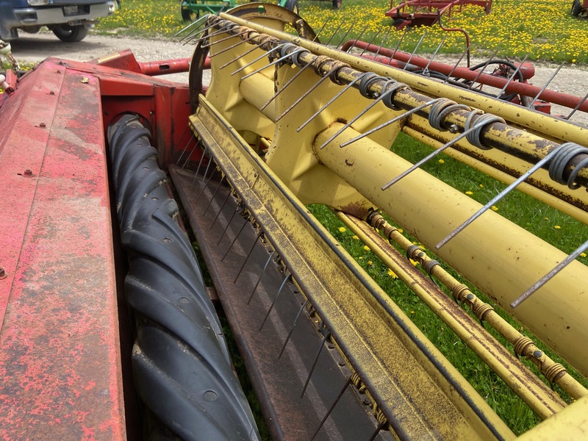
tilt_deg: -29.5
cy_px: 220
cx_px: 294
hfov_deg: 67.3
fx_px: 442
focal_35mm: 26
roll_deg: +0.0
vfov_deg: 53.1
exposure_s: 1/1754
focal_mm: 4.25
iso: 32
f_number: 1.8
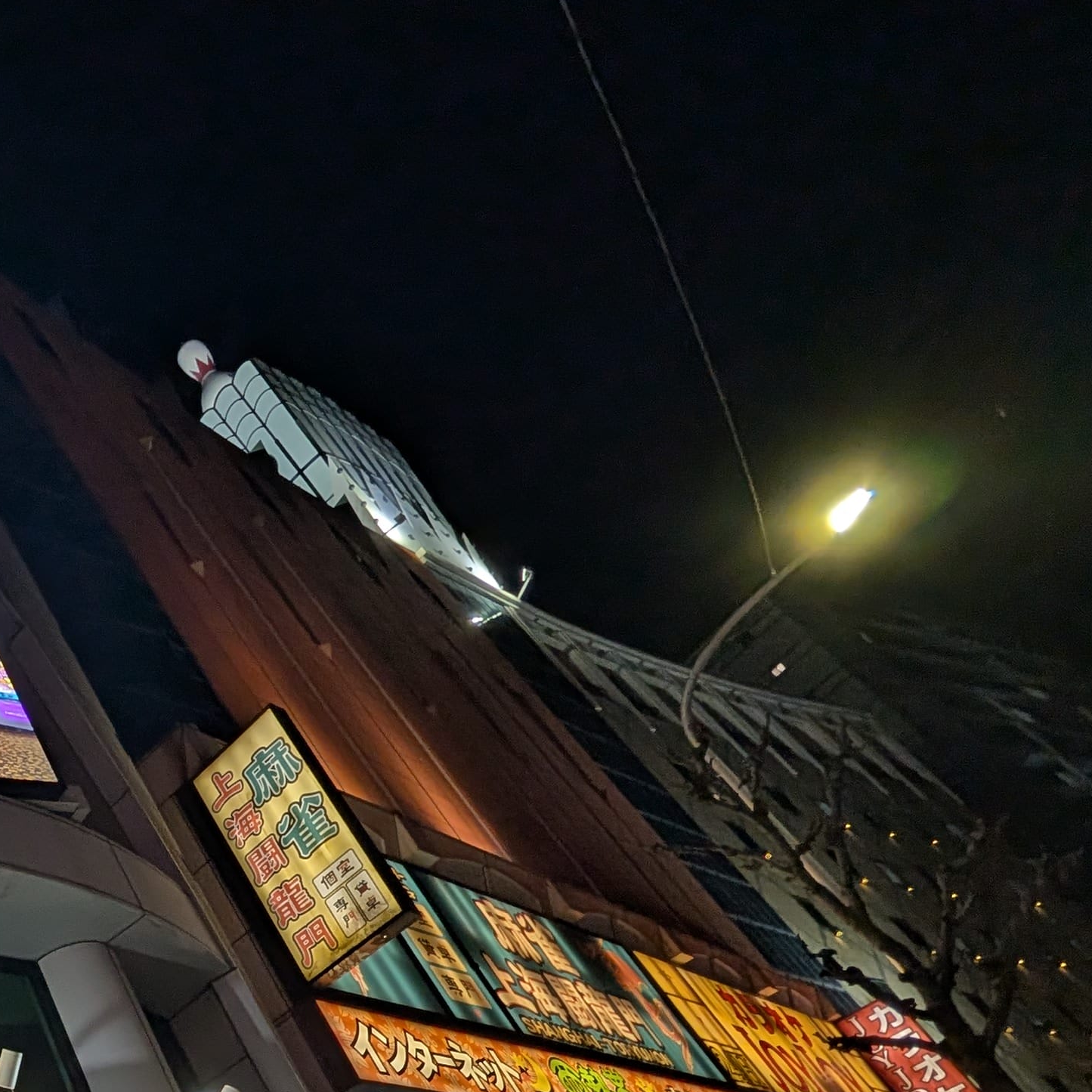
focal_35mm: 30
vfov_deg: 49.9
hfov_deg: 42.4
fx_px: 1071
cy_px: 913
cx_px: -112
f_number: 1.7
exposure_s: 1/120
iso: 68
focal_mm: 2.02
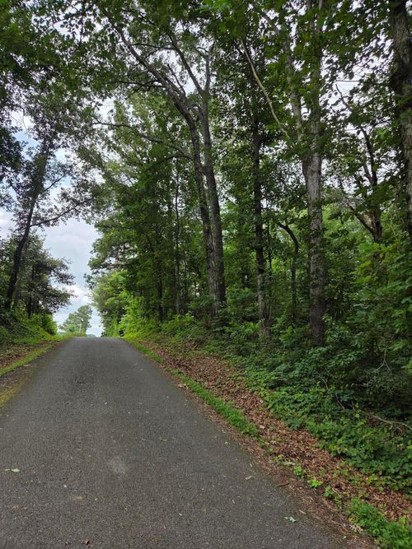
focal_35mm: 23
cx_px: 206
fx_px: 365
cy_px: 274
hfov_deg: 58.9
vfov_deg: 73.9
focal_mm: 5.4
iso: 80
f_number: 1.8
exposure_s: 1/2537
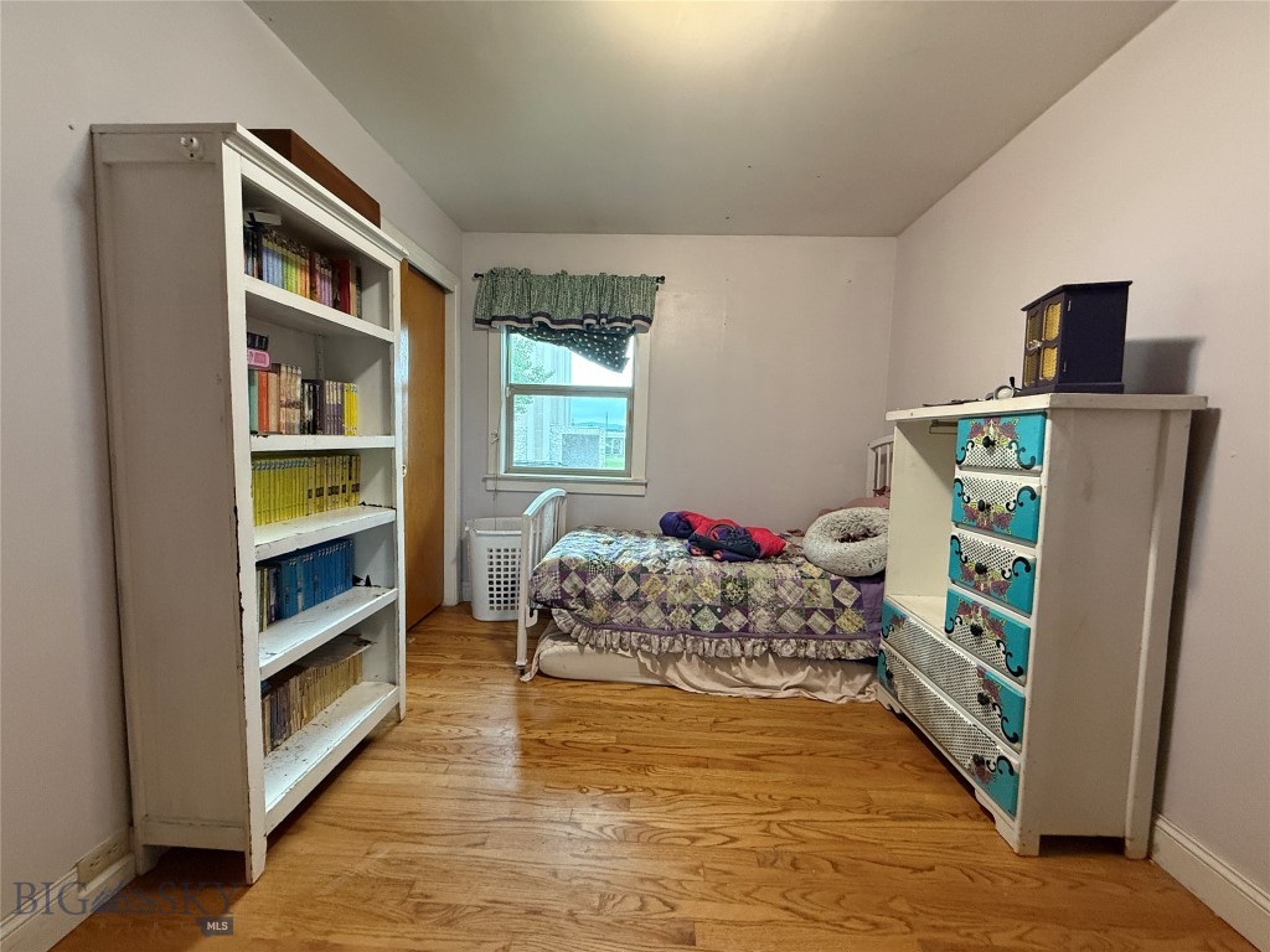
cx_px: 635
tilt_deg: -3.8
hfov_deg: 102.1
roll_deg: -1.4
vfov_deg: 85.7
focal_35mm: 14
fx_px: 514
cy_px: 476
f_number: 2.2
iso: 500
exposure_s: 1/60
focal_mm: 2.22
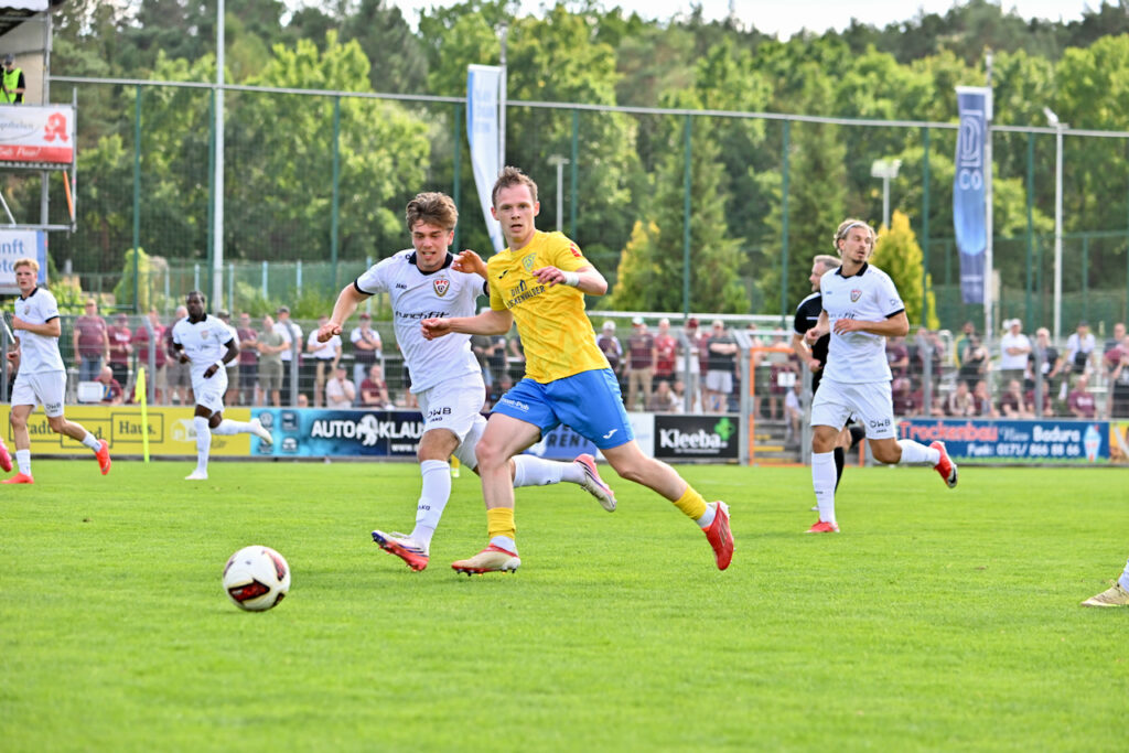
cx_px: 564
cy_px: 376
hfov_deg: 13.2
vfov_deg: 8.9
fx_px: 4861
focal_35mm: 155
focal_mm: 155
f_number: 5
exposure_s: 1/2000
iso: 1100
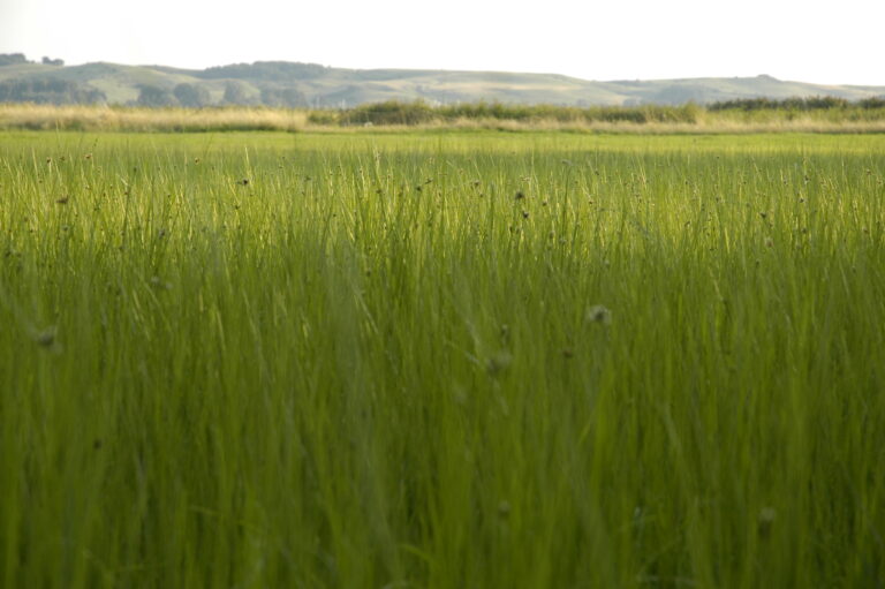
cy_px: 294
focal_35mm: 105
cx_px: 442
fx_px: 2579
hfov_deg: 19.5
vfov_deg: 13.0
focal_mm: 70
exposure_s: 1/160
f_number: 6.3
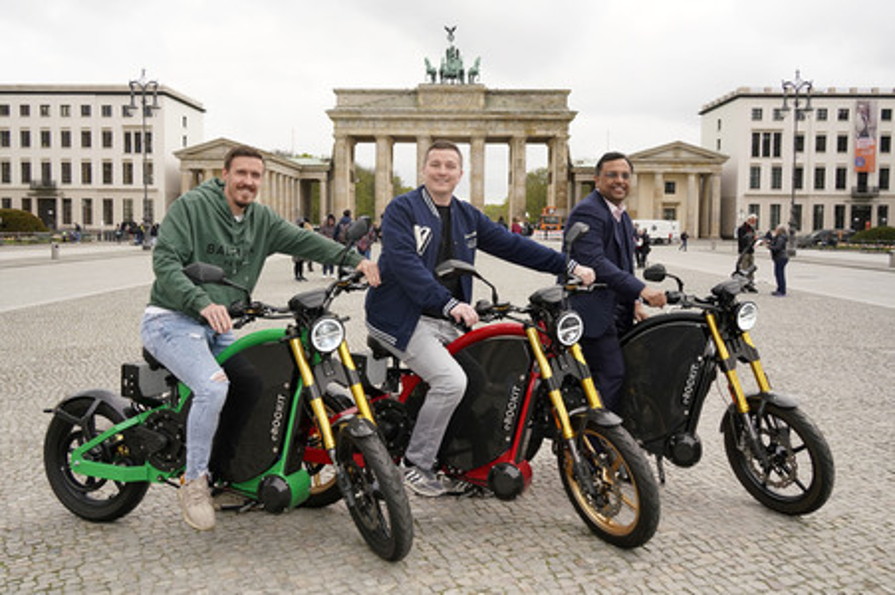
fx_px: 696
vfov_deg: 46.3
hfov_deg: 65.5
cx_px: 448
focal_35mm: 28
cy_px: 298
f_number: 8
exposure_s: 1/250
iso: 500
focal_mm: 28
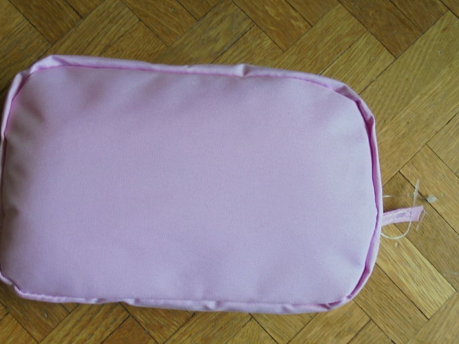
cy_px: 198
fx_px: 517
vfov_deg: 36.7
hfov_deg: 47.6
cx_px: 186
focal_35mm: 39
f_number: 3.5
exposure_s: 1/80
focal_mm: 4.6
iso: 100
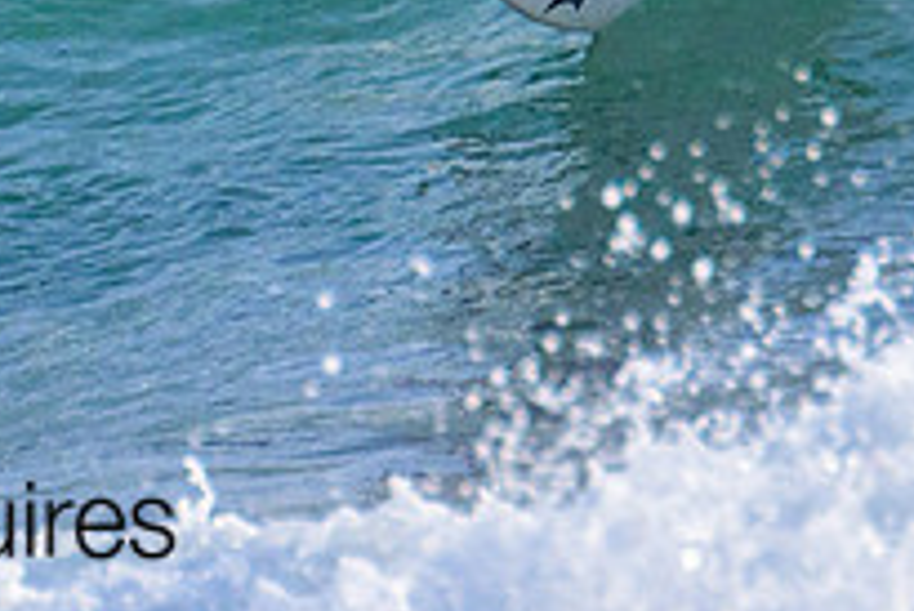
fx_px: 78631
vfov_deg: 0.4
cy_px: -472
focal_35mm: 3095
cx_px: -240
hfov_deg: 0.7
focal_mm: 800
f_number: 13
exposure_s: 1/2000
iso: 2000
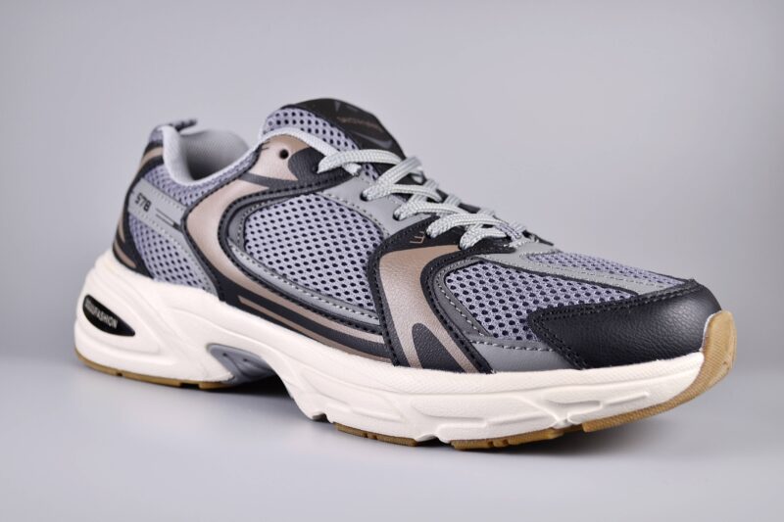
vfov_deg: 26.5
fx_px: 1110
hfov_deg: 38.9
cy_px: 261
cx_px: 392
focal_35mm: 51
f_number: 5
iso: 100
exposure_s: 1/80
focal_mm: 34
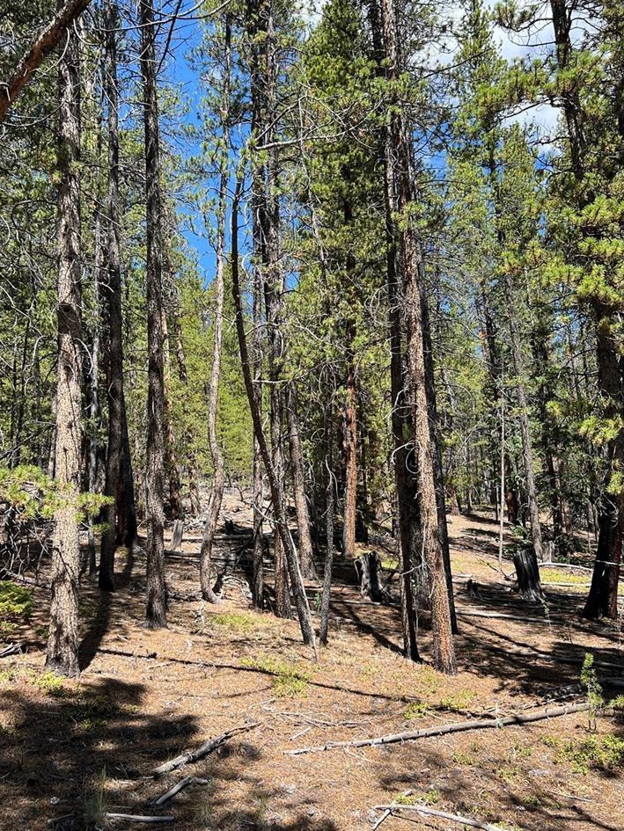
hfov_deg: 42.9
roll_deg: +3.4
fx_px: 793
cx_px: 277
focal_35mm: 33
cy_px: 412
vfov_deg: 55.3
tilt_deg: +12.9
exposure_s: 1/1326
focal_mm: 5.7
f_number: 1.5
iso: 50
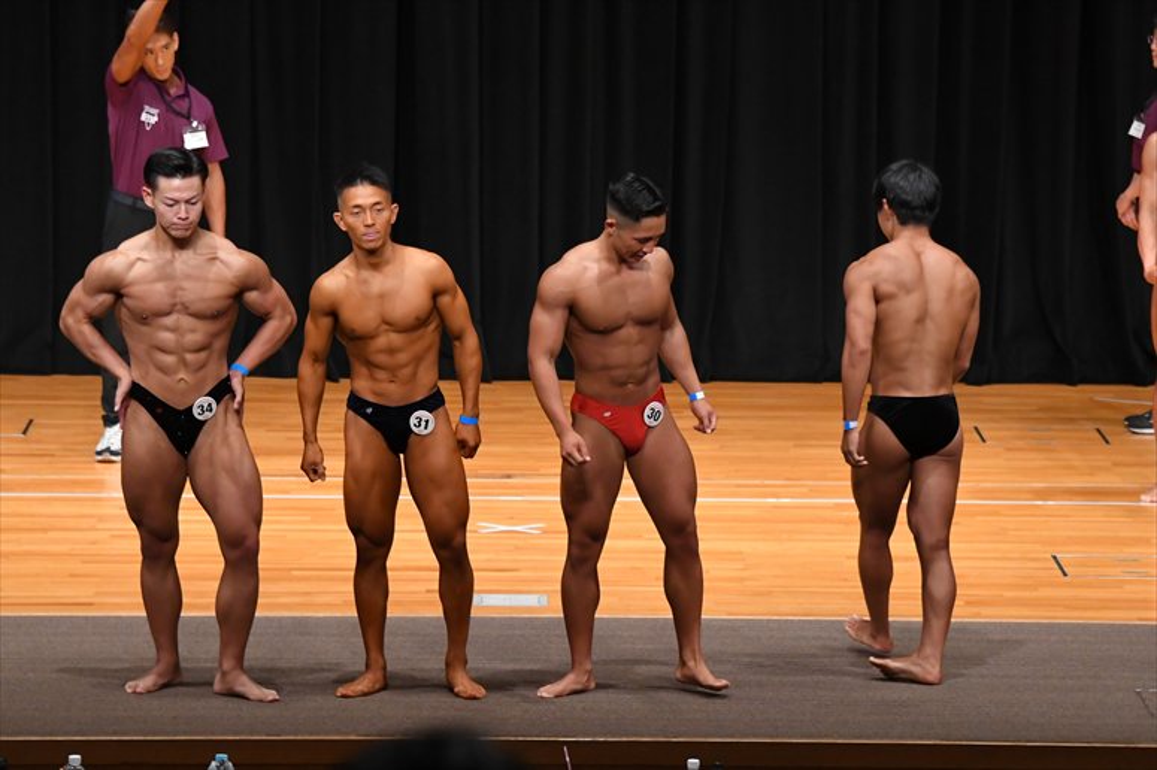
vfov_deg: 7.3
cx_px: 578
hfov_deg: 11.0
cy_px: 385
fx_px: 6007
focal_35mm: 187
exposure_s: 1/400
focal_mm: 125
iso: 4000
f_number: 5.6
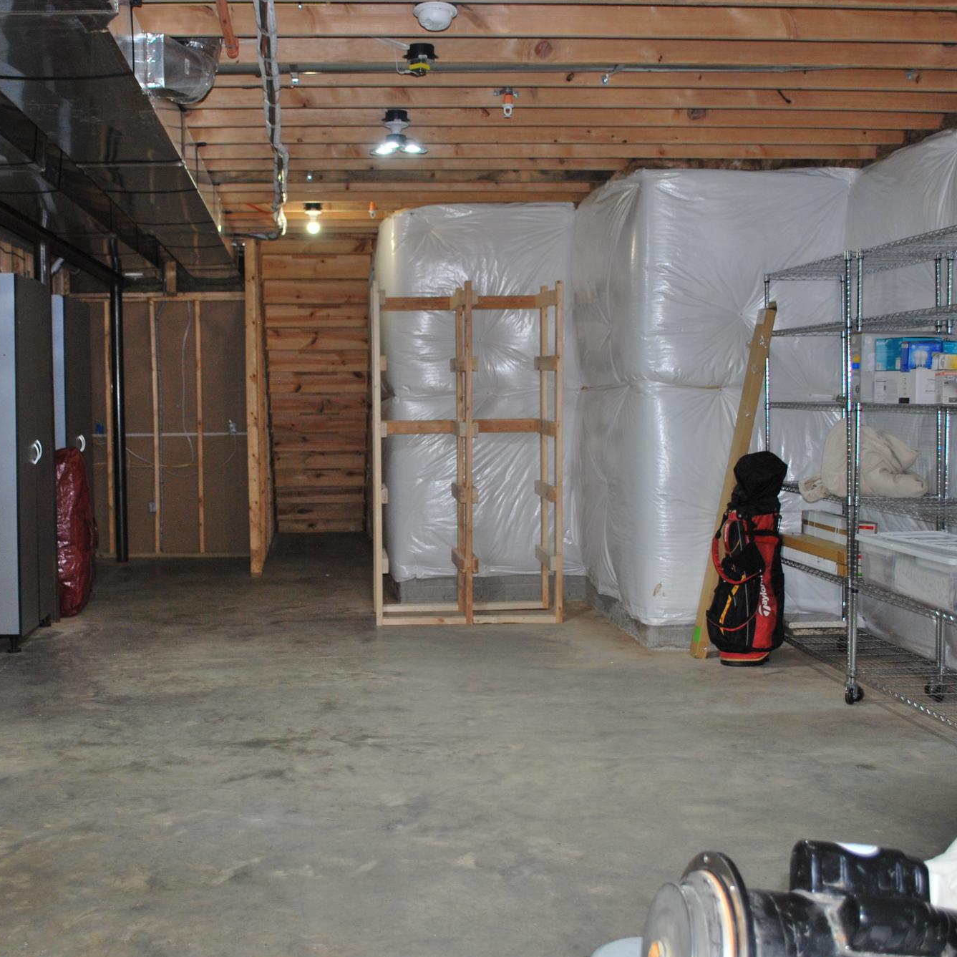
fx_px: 1345
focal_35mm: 43
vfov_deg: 39.2
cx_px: 373
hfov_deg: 39.0
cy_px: 472
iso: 200
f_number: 4
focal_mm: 22
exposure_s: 1/60
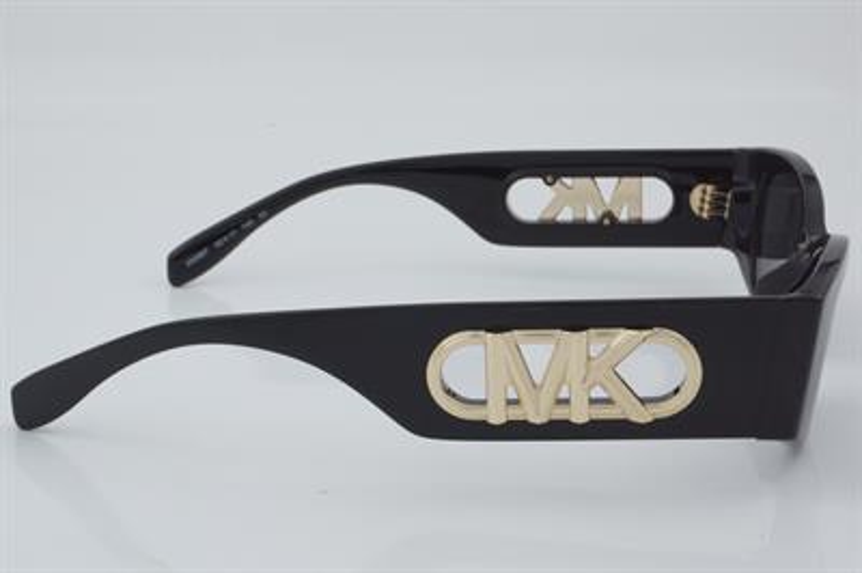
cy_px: 286
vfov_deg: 18.2
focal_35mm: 75
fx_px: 1794
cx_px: 431
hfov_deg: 27.0
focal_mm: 50
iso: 100
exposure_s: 1/4
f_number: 29
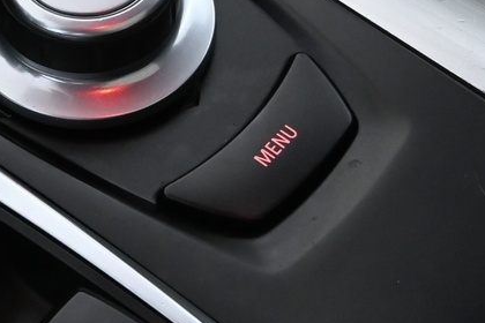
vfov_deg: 10.3
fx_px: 1791
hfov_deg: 14.7
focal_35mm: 133
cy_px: 100
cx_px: -162
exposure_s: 1/25
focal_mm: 23
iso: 1250
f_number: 4.2
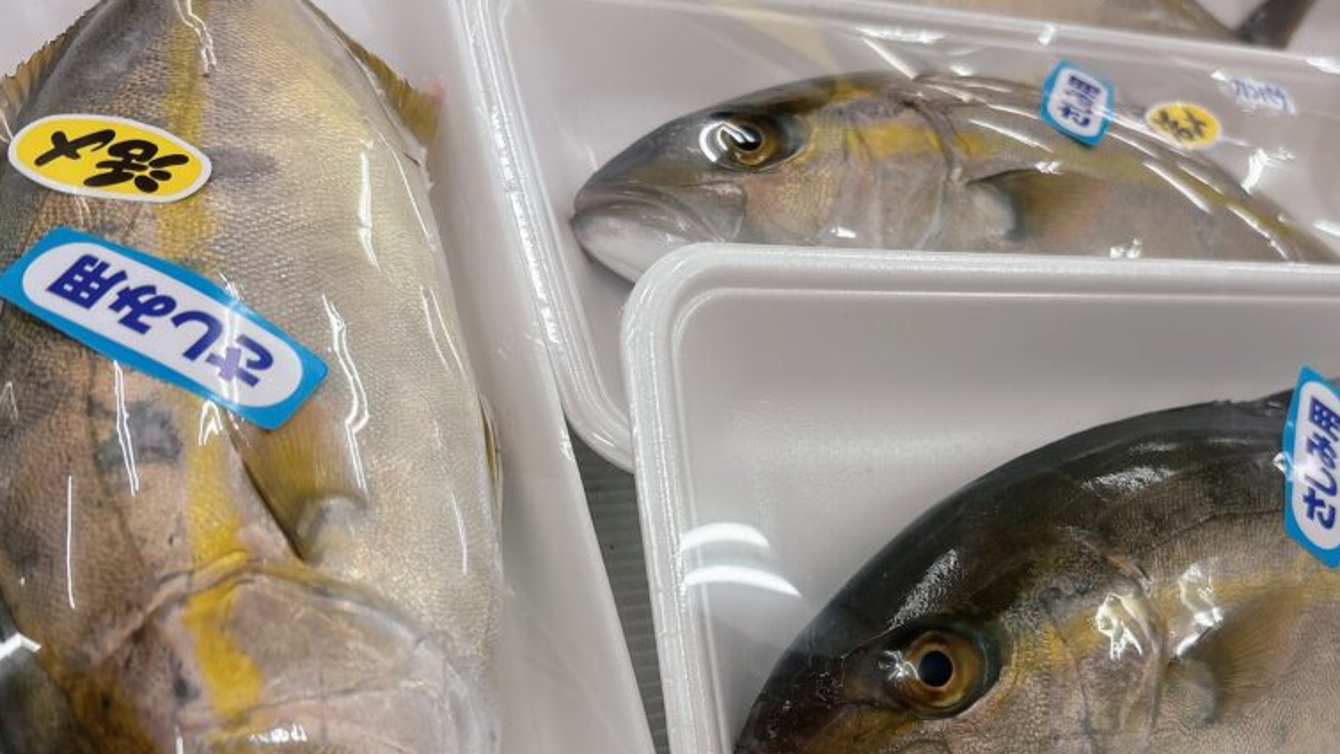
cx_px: 813
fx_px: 1279
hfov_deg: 54.8
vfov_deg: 32.5
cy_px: 516
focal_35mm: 36
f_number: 1.6
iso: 80
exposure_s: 1/120
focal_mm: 5.96
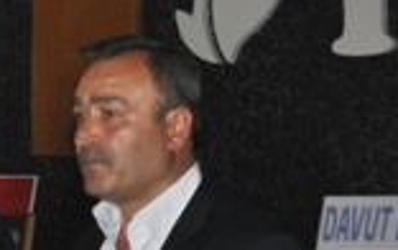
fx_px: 2108
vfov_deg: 6.8
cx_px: -273
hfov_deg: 10.3
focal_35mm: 194
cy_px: 272
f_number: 4
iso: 800
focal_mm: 31
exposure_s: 1/60
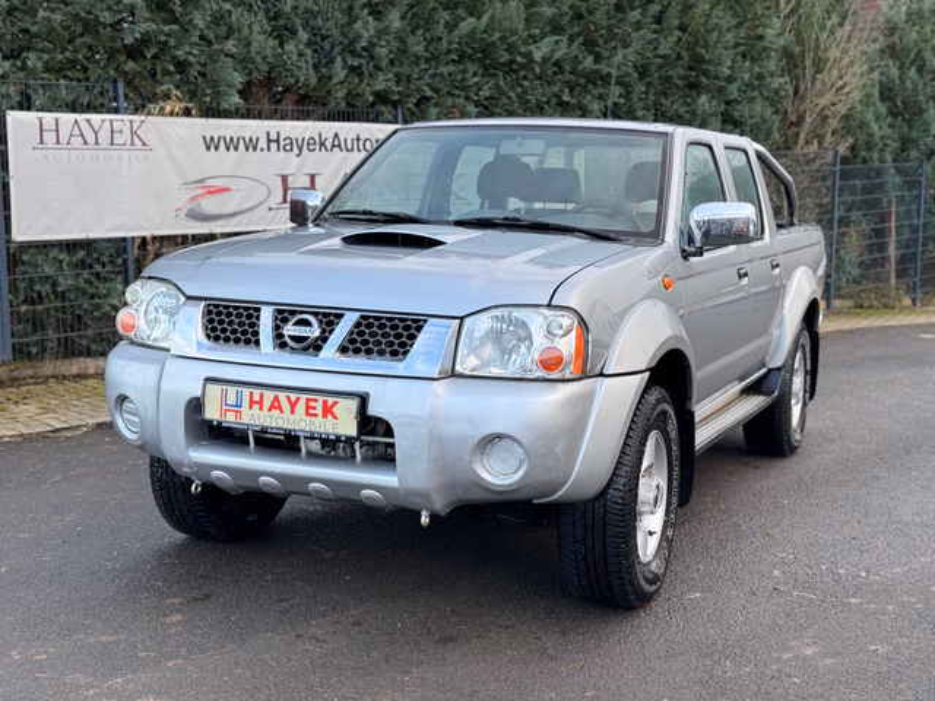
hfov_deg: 39.7
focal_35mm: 48
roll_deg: +0.5
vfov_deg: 30.3
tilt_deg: -9.0
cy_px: 350
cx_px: 468
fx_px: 1297
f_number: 1.78
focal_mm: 6.86
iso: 64
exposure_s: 1/121
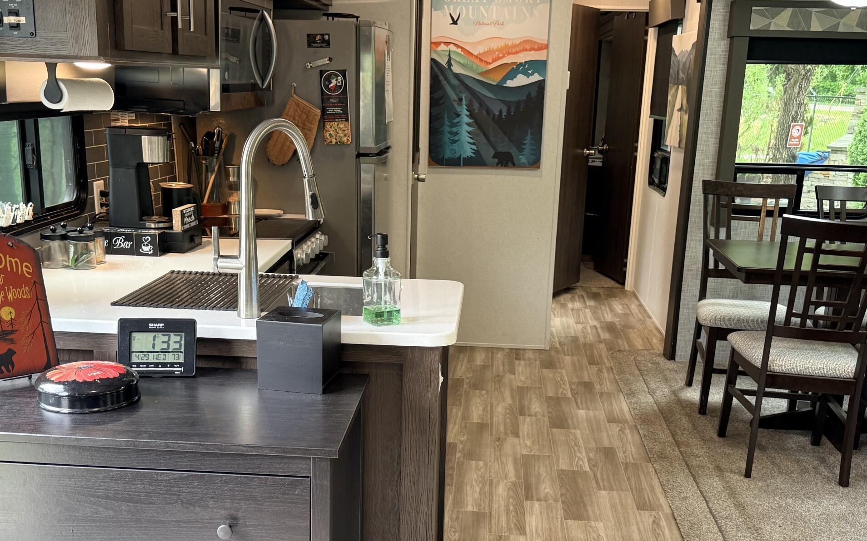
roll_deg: -1.3
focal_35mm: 40
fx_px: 945
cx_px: 424
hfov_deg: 49.3
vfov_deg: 31.8
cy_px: 340
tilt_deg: -15.2
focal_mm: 6.76
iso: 200
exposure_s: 1/85
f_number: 1.78
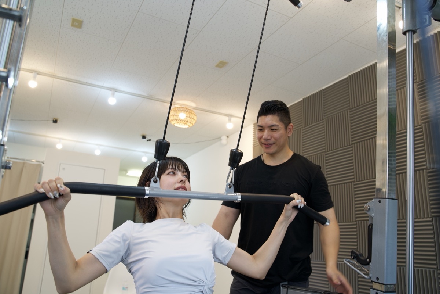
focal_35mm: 28
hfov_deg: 65.5
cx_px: 220
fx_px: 342
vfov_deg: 46.4
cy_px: 147
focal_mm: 28
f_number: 4.5
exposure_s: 1/60
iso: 500
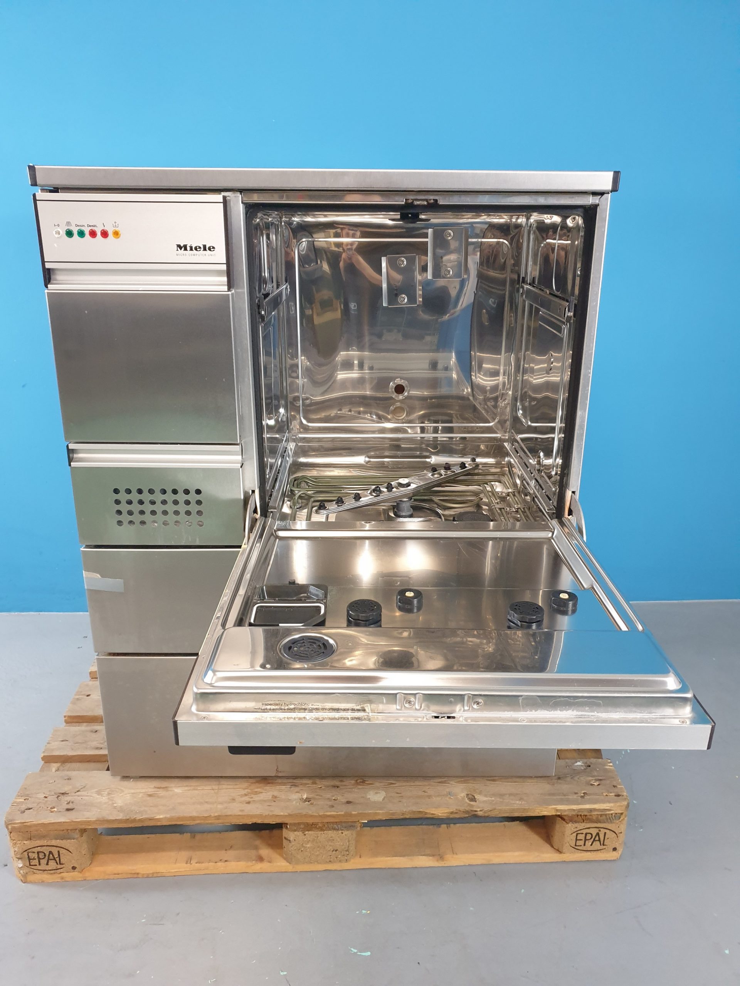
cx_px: 370
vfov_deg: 67.3
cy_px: 493
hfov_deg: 53.1
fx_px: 741
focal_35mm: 26
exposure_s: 1/50
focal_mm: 4.3
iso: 320
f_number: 1.5
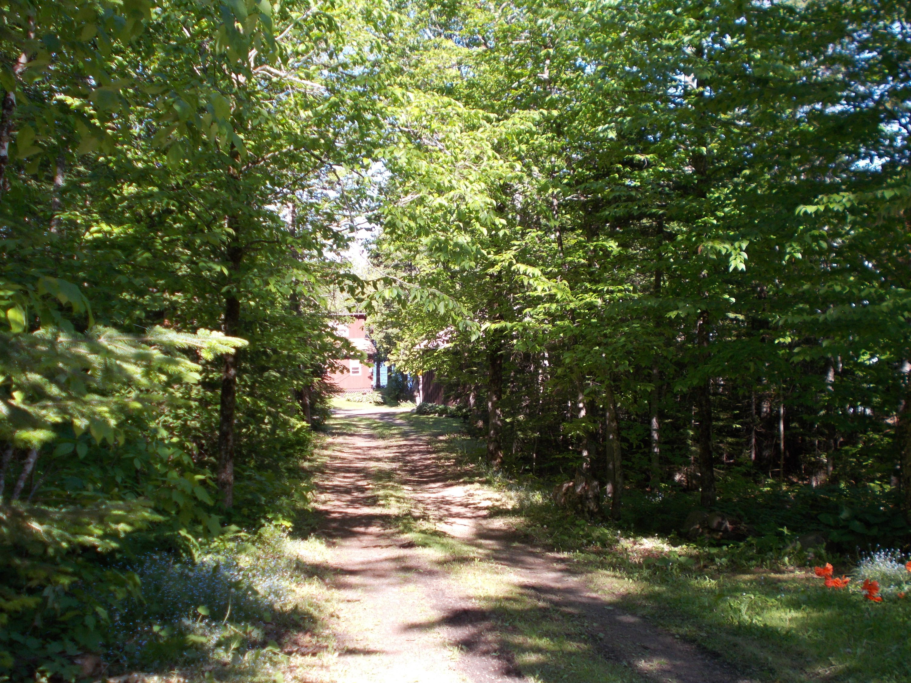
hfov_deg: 42.9
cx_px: 456
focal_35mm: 44
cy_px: 342
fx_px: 1158
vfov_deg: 32.9
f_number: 4.2
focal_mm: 7.9
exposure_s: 1/125
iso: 80
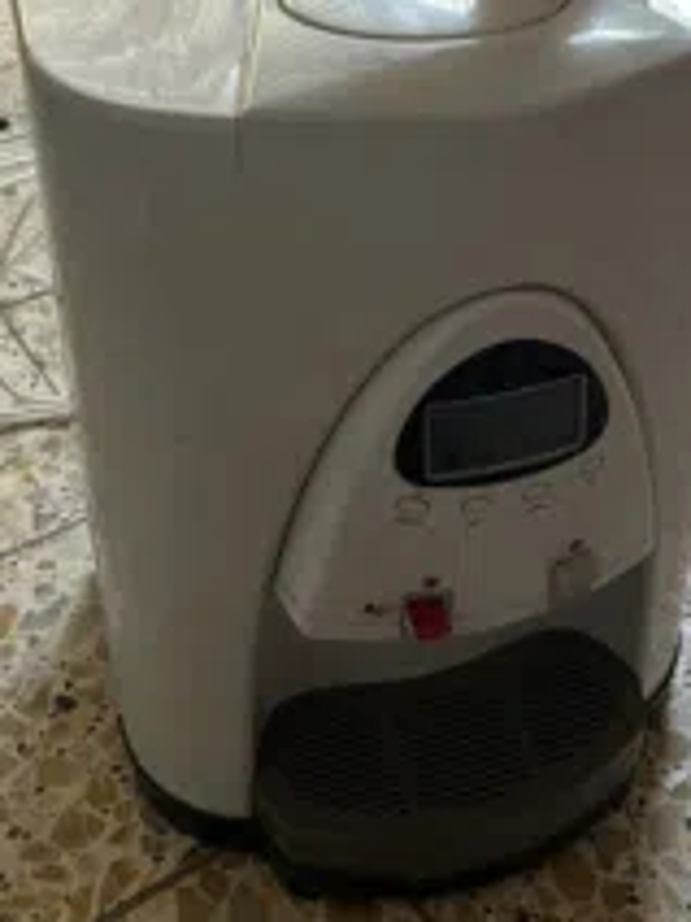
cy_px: 139
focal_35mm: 49
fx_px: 1304
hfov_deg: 29.6
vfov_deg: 37.0
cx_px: 391
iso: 125
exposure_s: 1/72
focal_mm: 5.1
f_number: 1.6
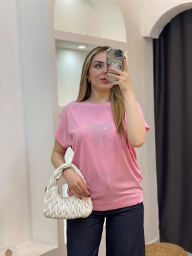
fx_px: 384
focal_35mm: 52
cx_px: 96
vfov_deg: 36.8
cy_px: 128
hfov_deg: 28.0
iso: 80
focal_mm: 6
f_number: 2
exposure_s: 1/100
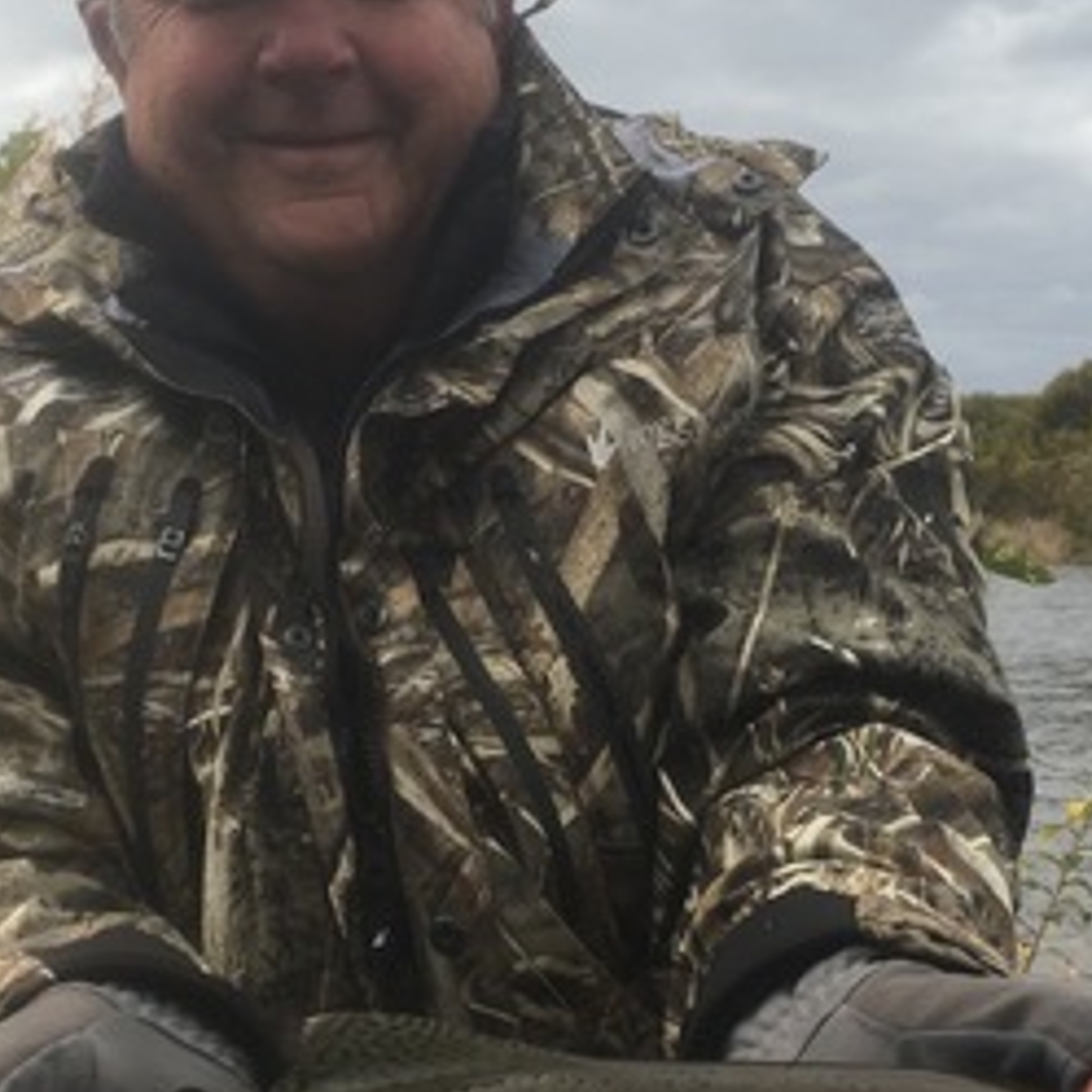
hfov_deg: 26.0
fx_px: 2356
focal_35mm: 66
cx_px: 399
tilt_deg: -3.3
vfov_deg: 26.0
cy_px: 658
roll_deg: +1.4
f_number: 2.2
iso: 25
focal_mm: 4.15
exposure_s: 1/434
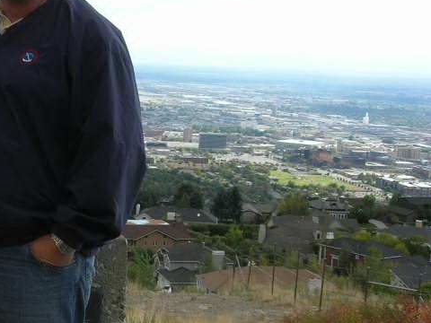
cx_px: -18
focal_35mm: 81
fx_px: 1009
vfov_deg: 18.2
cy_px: 152
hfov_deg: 23.0
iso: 64
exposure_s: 1/280
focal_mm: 7.8
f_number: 4.8
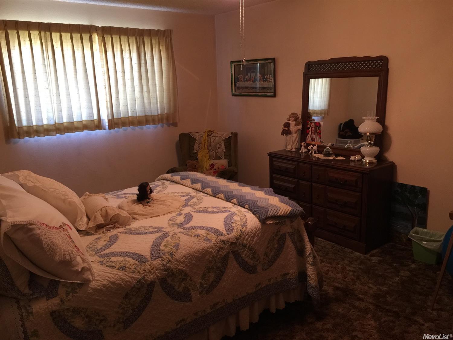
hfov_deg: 61.7
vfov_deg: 48.2
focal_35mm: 29
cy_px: 170
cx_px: 226
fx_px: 379
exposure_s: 1/15
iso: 100
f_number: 2.2
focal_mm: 4.15
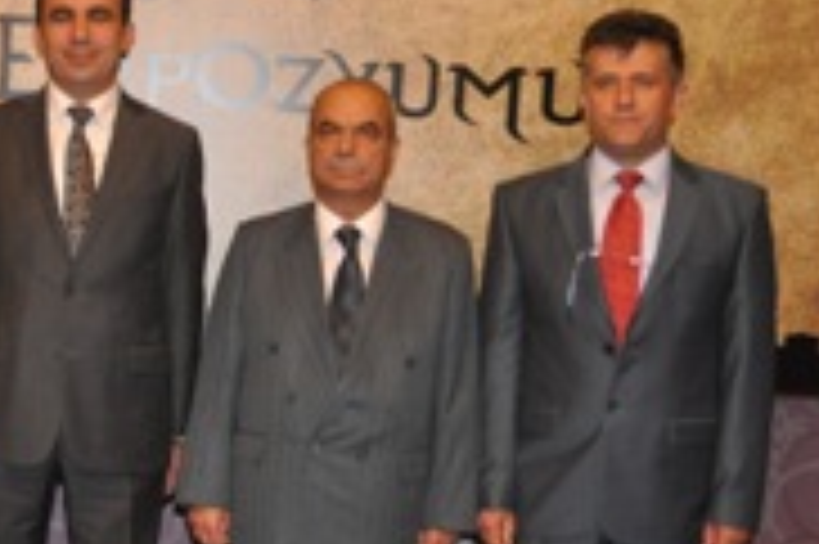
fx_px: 1682
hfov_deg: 25.7
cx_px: -40
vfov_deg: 18.3
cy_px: 364
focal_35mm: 74
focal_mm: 20
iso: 800
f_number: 3.8
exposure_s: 1/60
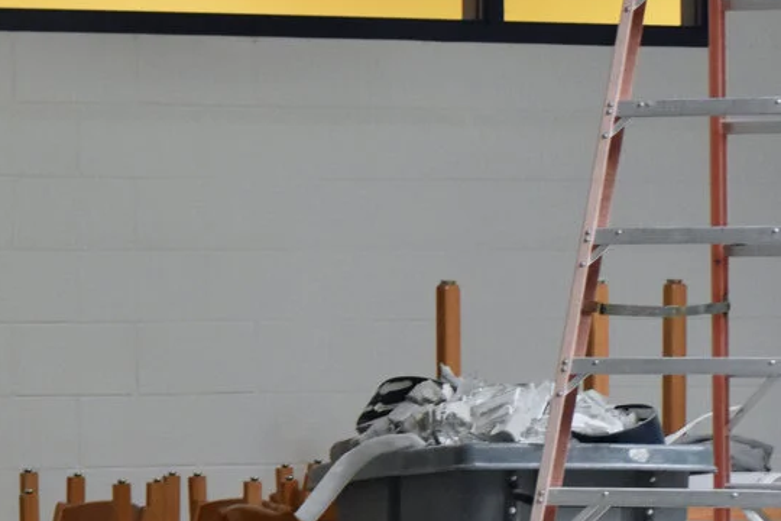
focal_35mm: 244
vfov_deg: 5.6
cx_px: -248
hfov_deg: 8.3
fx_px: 5303
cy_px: 310
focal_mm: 55
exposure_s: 1/60
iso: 1800
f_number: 4
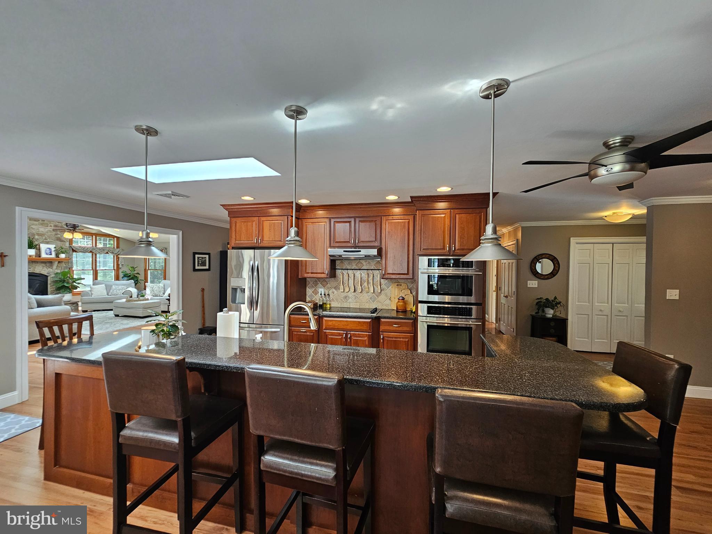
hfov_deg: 106.2
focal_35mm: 13
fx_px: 267
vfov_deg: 89.9
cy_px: 267
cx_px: 356
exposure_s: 1/60
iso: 100
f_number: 2.2
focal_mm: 2.2
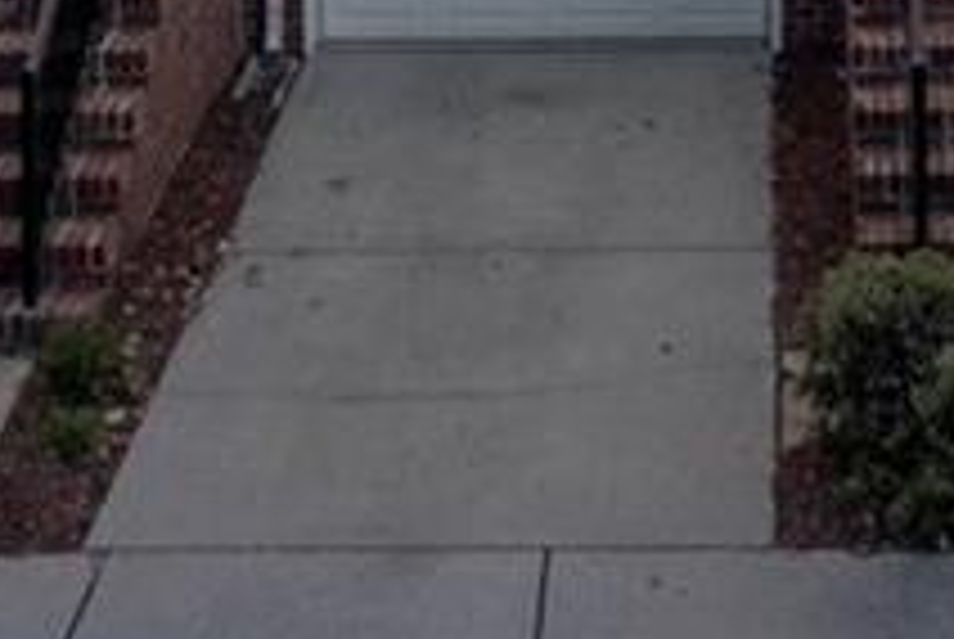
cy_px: -844
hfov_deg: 19.1
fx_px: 2813
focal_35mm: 106
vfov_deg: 11.1
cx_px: 760
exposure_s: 1/1500
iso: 100
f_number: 2.8
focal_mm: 8.38
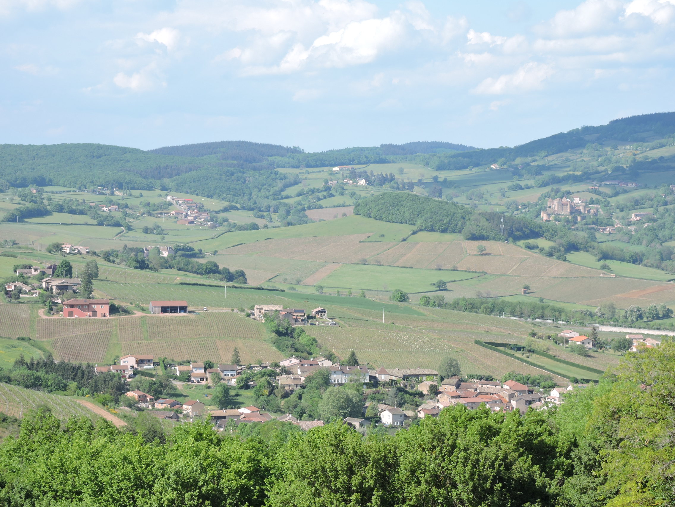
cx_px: 338
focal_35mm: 125
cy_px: 254
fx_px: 2437
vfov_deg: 11.9
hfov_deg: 15.8
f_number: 5
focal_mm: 22.4
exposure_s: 1/320
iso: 100
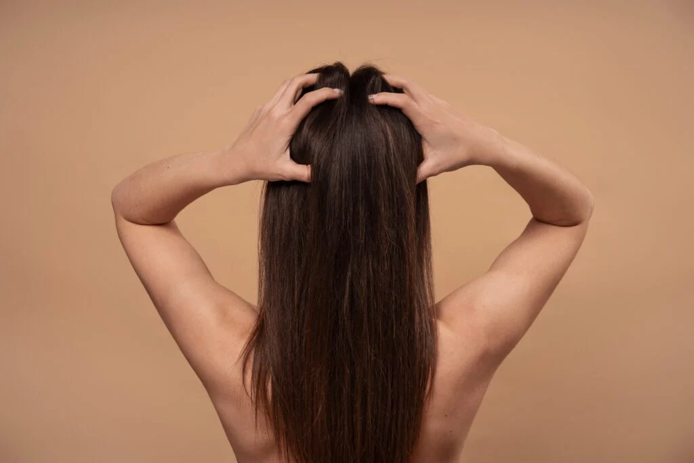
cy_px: 232
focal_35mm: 70
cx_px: 347
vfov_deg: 19.5
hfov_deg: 28.8
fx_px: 1350
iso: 125
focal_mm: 70
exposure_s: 1/160
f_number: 5.6
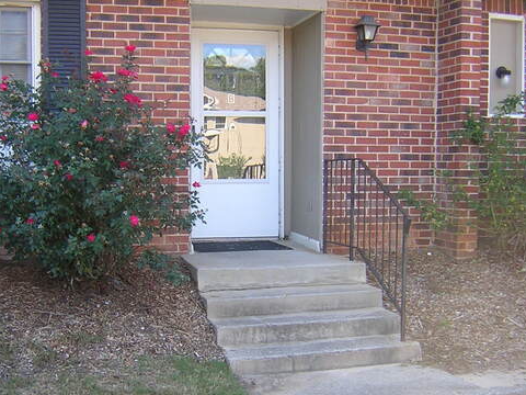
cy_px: 204
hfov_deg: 38.1
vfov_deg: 29.1
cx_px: 223
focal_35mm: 50
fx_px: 760
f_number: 2.6
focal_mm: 4.7
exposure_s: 1/105
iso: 100
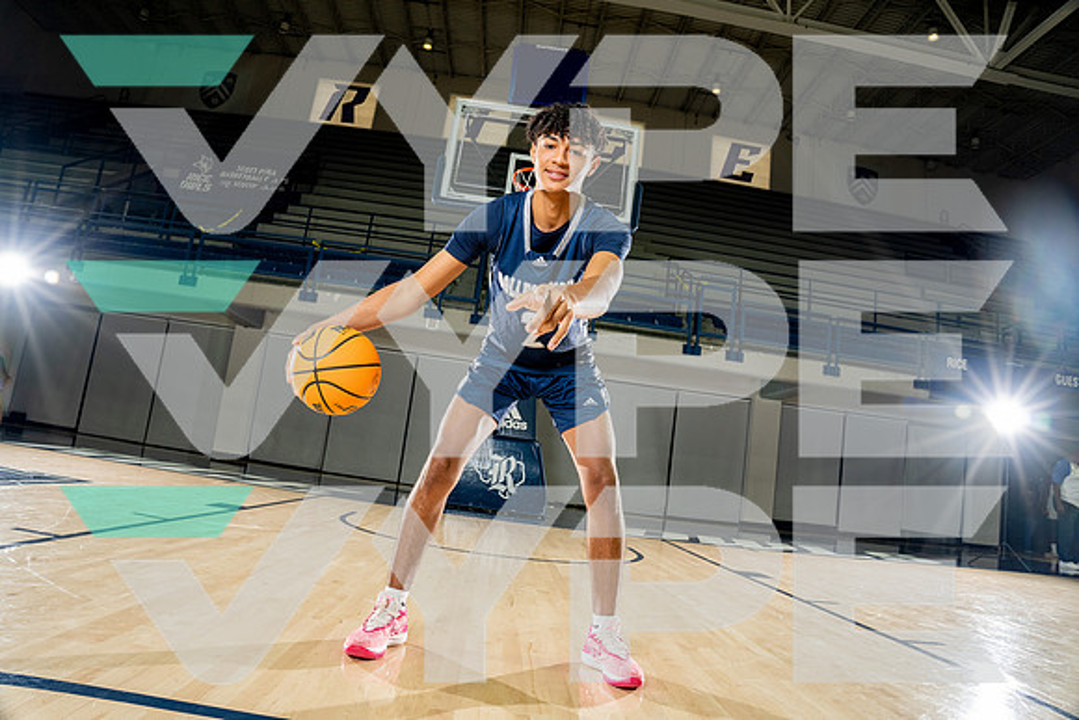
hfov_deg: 78.6
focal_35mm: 22
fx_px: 660
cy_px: 360
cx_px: 540
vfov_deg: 57.3
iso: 640
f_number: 7.1
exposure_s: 1/250
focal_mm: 22
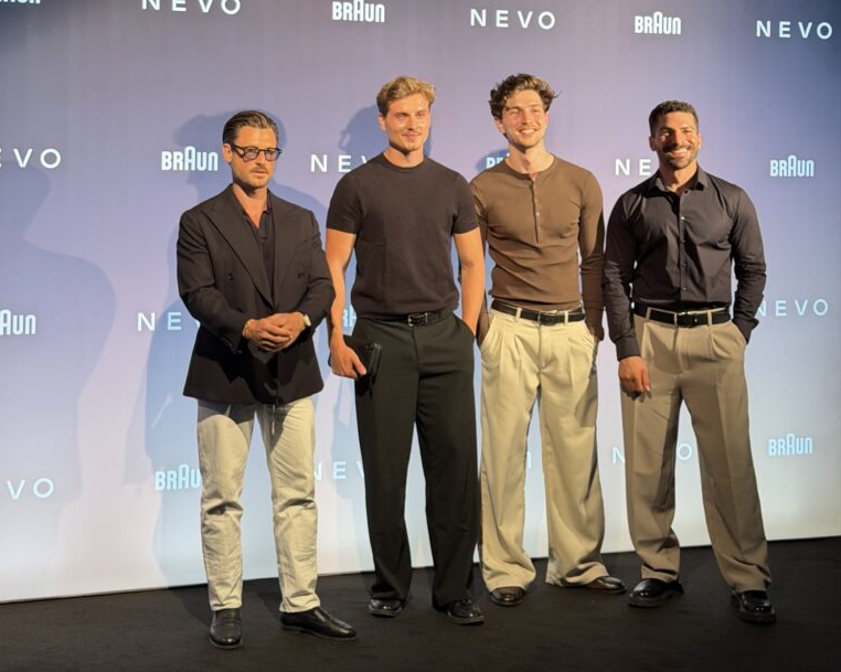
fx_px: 1567
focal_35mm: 63
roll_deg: -1.3
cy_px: 161
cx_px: 418
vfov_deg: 23.9
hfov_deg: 30.0
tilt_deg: -0.5
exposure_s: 1/67
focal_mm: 6.76
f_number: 1.78
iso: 100
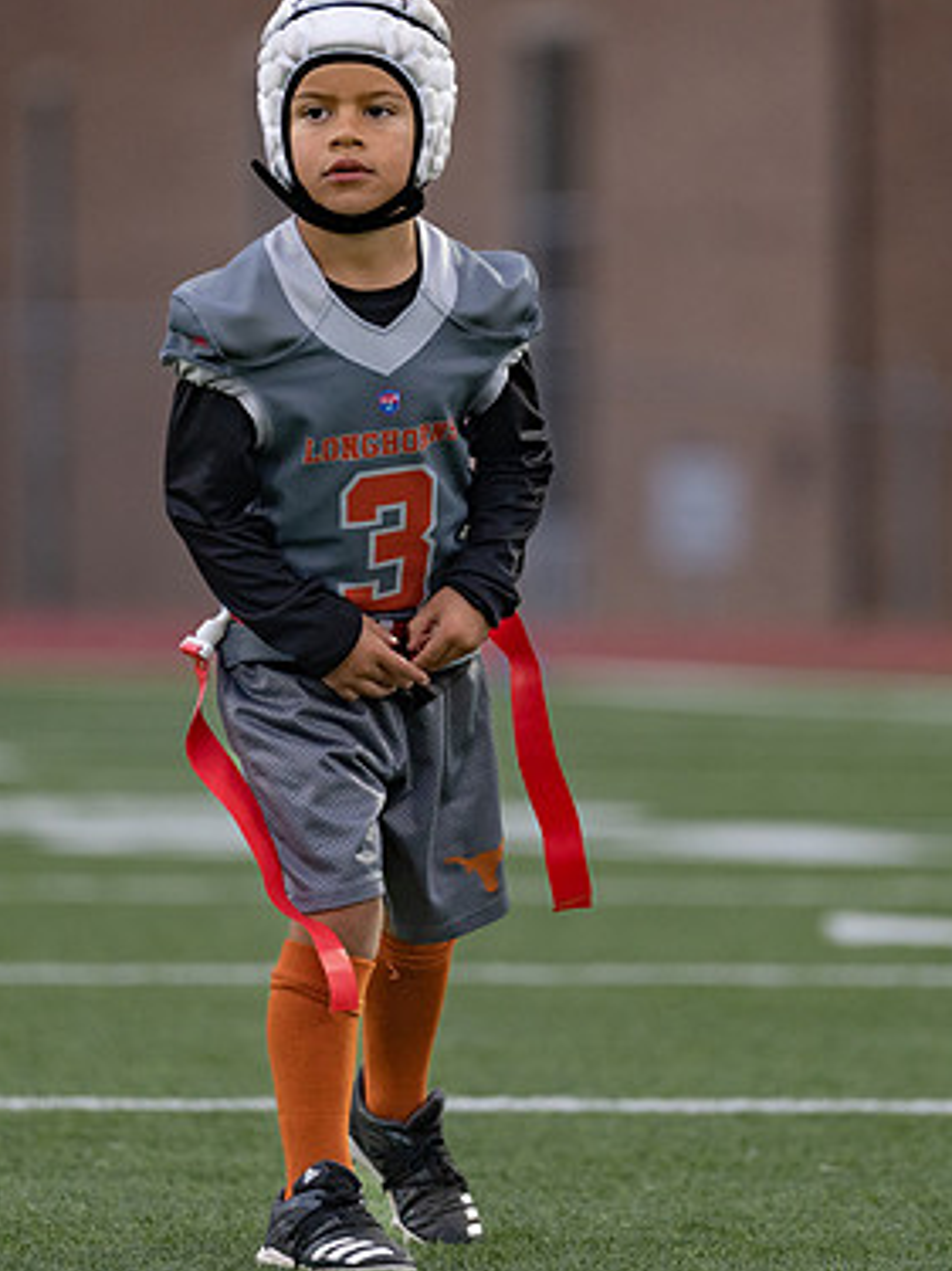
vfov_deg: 5.1
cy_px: 467
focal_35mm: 388
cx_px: 466
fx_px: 14236
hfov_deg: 3.8
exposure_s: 1/1000
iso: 800
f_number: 2.8
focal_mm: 200
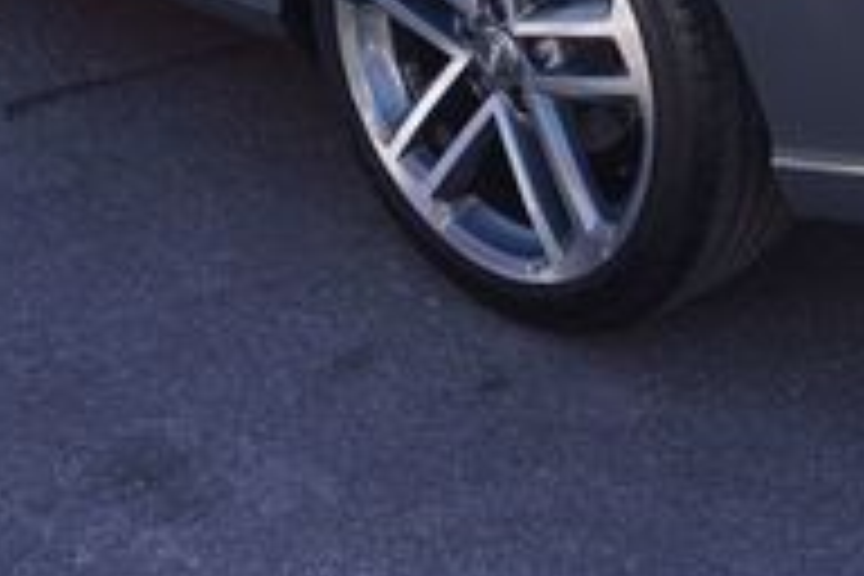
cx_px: 590
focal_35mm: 110
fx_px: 2640
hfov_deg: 18.5
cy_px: -324
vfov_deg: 11.8
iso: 100
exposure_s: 1/80
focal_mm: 22
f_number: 6.3
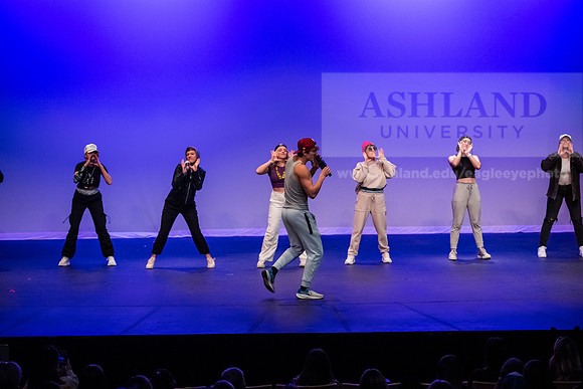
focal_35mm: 102
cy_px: 194
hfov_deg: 20.0
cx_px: 292
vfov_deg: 13.4
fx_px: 1652
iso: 4000
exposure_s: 1/320
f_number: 3.5
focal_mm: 102
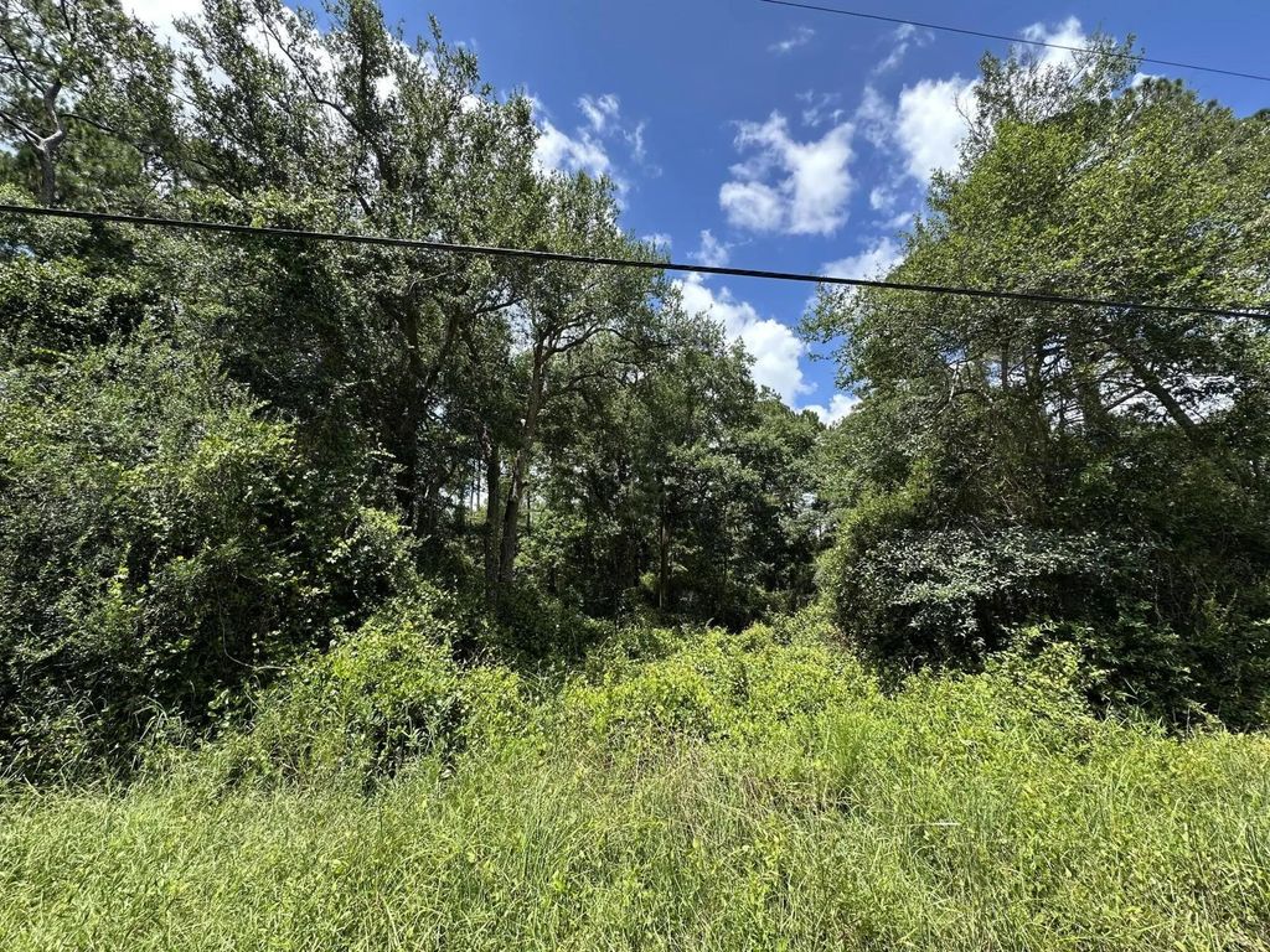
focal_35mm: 14
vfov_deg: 85.7
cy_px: 476
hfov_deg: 102.1
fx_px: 514
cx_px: 635
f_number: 2.2
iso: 40
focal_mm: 2.22
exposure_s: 1/532
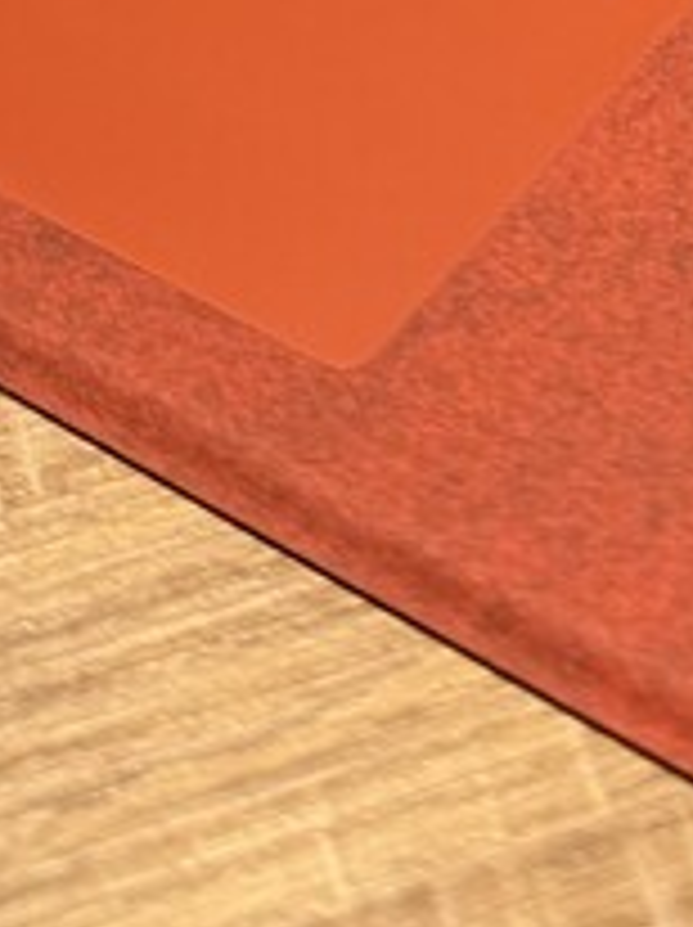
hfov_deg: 12.8
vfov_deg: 14.5
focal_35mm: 112
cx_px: 855
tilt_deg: -22.8
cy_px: -936
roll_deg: +1.6
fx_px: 2996
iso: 200
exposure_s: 1/120
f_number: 1.78
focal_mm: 6.76
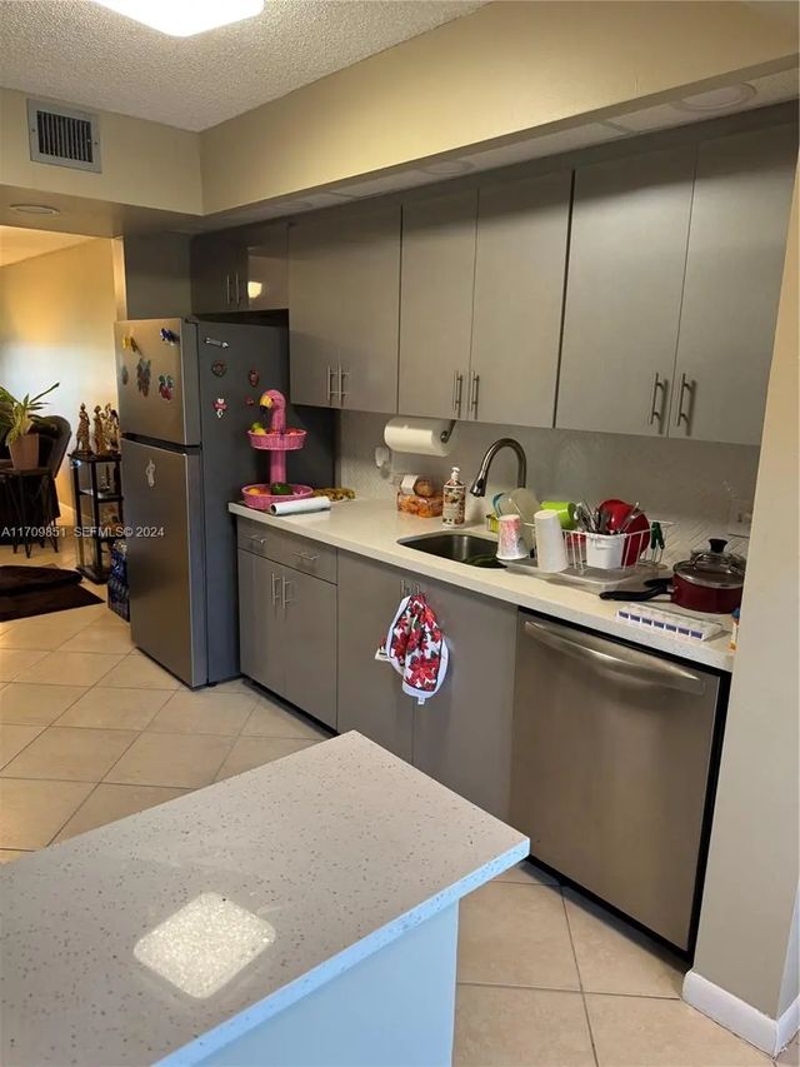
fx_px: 739
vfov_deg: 71.6
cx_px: 400
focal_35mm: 24
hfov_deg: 56.8
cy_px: 534
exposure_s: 1/60
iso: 160
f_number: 1.78
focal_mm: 6.76
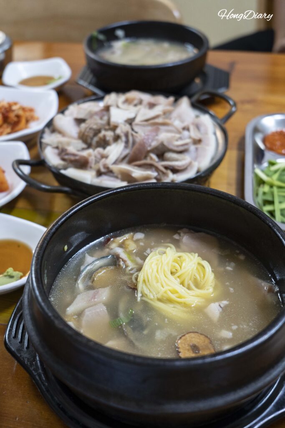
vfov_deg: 45.4
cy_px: 214
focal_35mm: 43
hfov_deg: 31.2
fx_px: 510
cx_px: 142
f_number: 5.6
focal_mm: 43
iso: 2000
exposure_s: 1/60
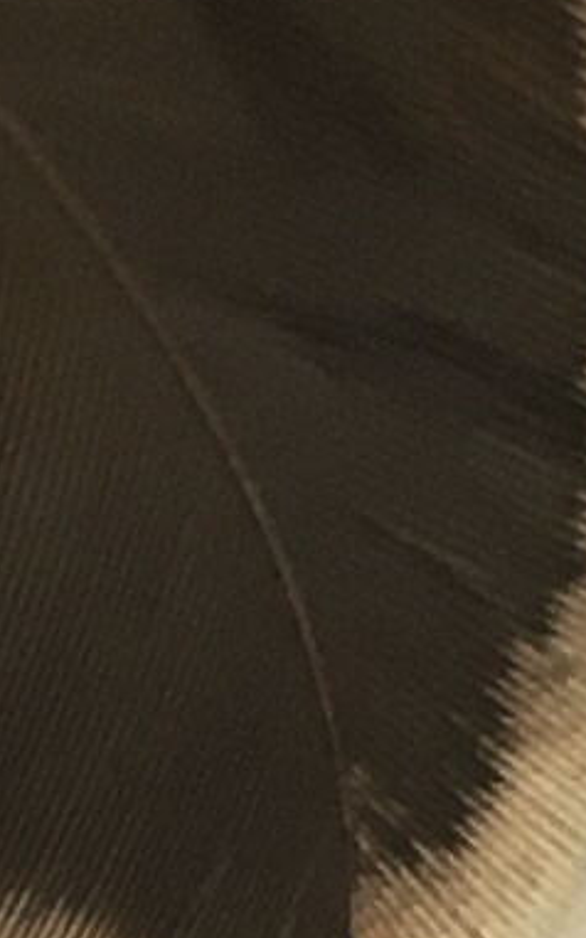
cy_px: 968
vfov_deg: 6.4
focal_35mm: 325
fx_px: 8308
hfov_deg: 4.0
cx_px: -926
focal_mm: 4.15
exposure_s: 1/33
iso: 40
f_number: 2.2
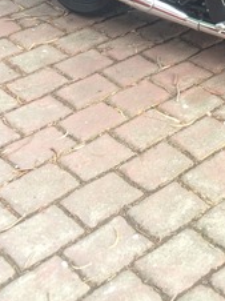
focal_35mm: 77
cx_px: 268
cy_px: -39
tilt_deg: -21.6
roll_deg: +1.0
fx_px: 669
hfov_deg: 18.2
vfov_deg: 23.6
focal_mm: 4.15
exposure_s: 1/50
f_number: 2.2
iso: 40
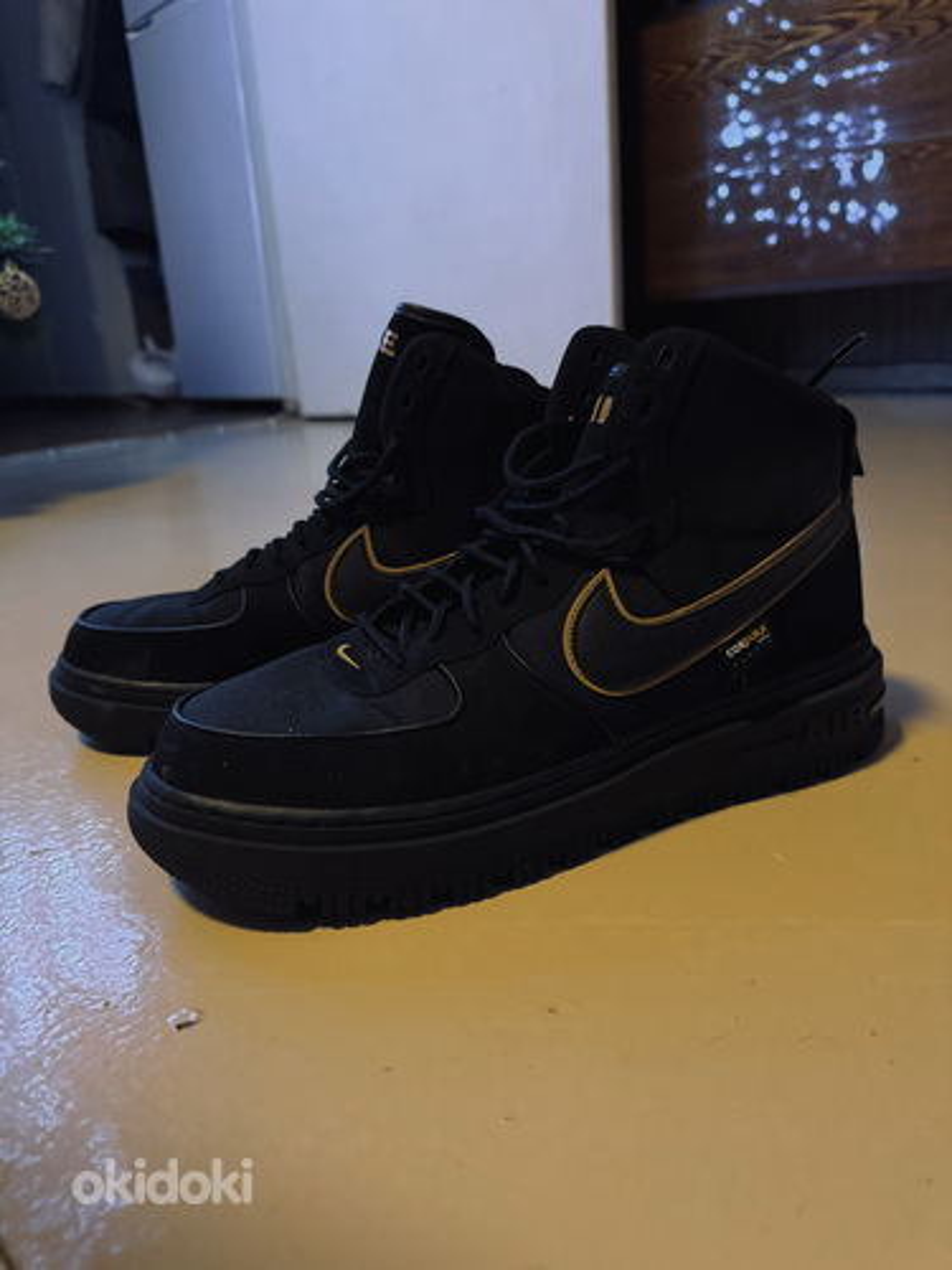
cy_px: 635
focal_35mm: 24
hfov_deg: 56.8
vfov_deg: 71.6
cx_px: 476
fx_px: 880
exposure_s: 1/30
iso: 1000
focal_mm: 6.76
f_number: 1.78
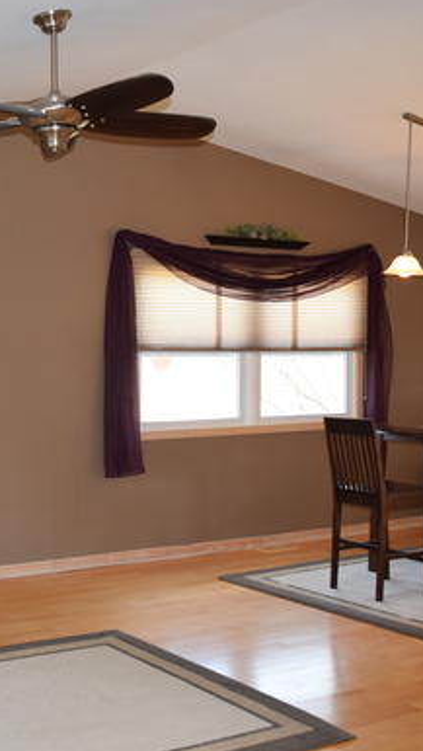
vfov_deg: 43.7
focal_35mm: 47
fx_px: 936
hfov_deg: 23.5
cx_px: -68
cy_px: 358
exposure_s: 1/125
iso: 800
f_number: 5.6
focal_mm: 18
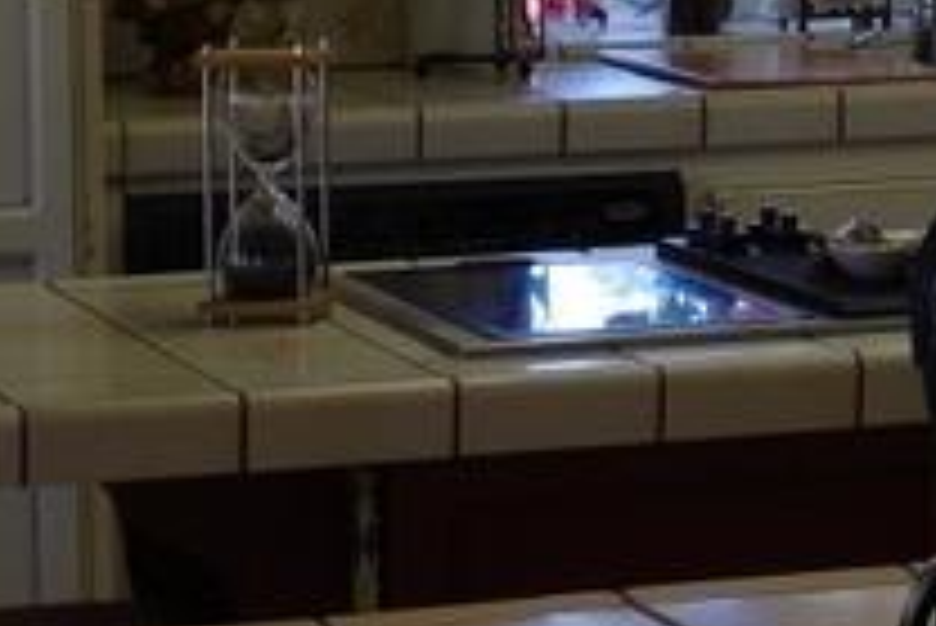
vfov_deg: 7.1
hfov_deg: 10.2
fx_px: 4995
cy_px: -214
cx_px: 1642
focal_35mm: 192
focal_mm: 26.25
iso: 200
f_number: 6.3
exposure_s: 1/50
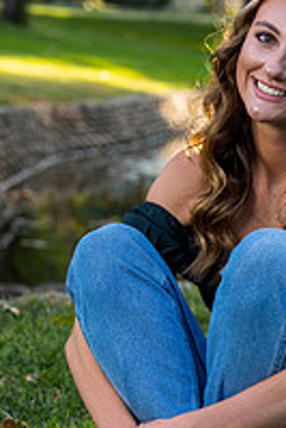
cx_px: 243
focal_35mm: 158
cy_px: 241
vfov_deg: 13.0
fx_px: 1879
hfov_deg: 8.7
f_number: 4.5
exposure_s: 1/160
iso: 200
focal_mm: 70
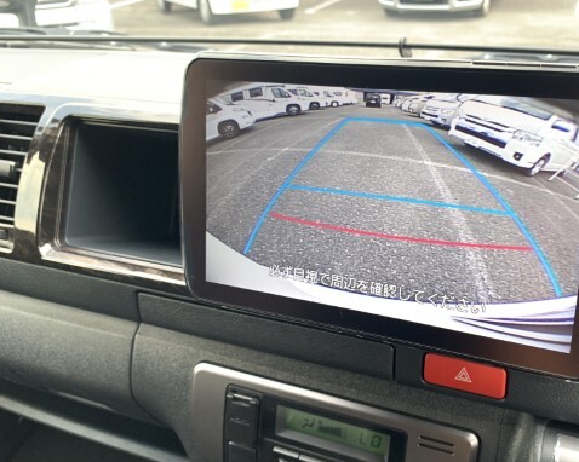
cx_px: 378
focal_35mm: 34
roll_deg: +2.2
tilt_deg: -29.4
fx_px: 582
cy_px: 225
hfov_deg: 52.0
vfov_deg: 43.3
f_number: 1.8
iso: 64
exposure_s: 1/121
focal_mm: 4.25
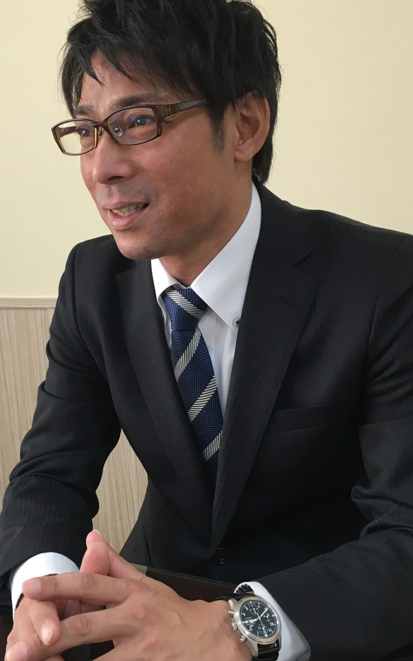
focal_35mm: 43
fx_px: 774
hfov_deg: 29.5
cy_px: 309
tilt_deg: -9.5
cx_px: 109
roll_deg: +4.1
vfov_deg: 46.2
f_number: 2.2
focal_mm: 4.15
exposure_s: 1/30
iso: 25
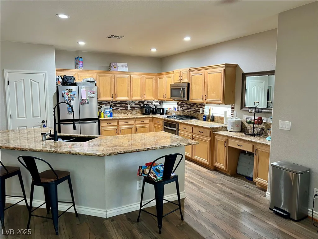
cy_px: 120
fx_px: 239
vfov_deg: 53.1
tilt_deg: -7.2
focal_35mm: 26
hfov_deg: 67.3
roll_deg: -0.3
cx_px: 159
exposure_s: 1/60
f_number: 1.5
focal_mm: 5.7
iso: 100
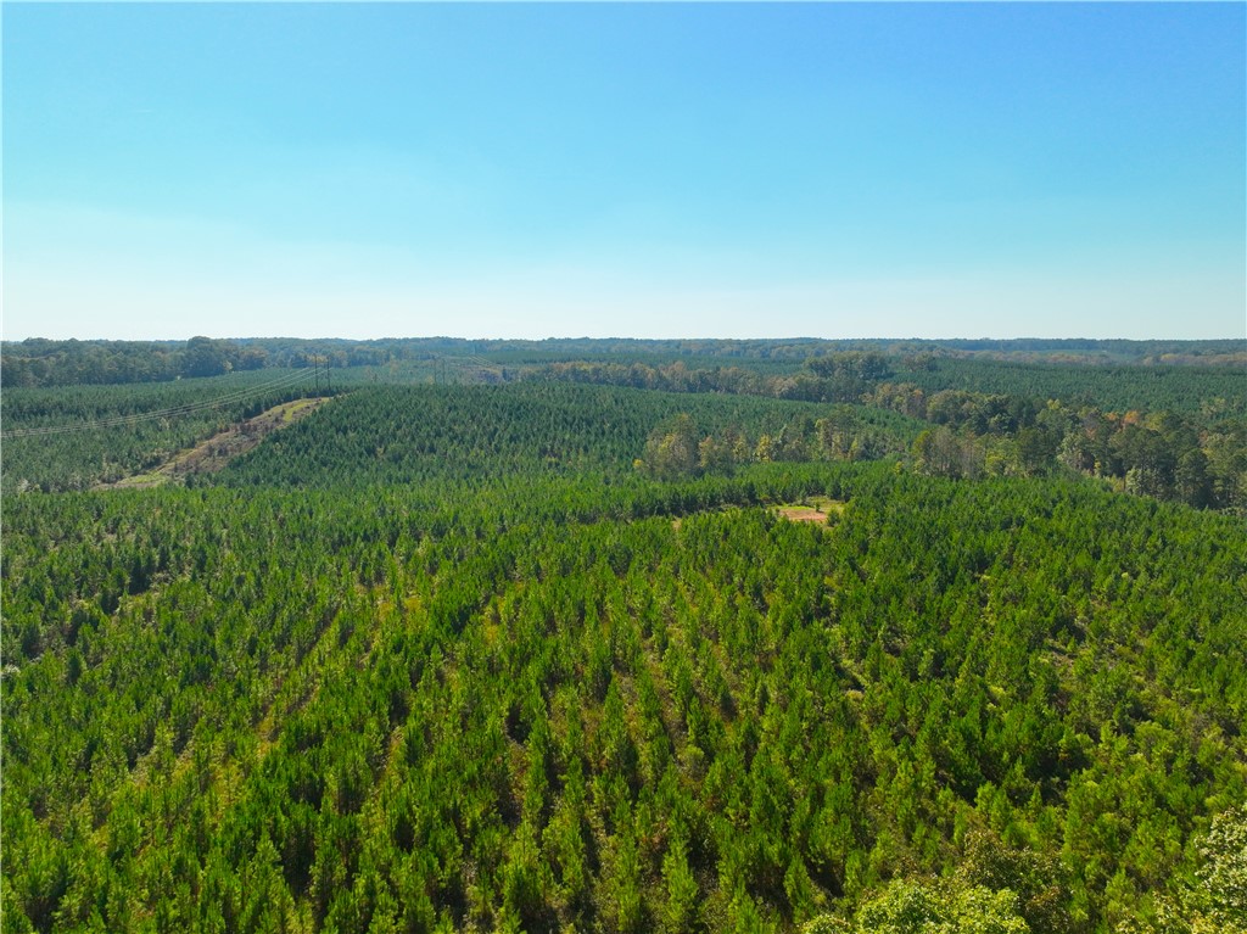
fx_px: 864
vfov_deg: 56.8
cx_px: 624
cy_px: 467
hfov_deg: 71.6
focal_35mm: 24
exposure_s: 1/500
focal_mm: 12.29
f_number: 2.8
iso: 230
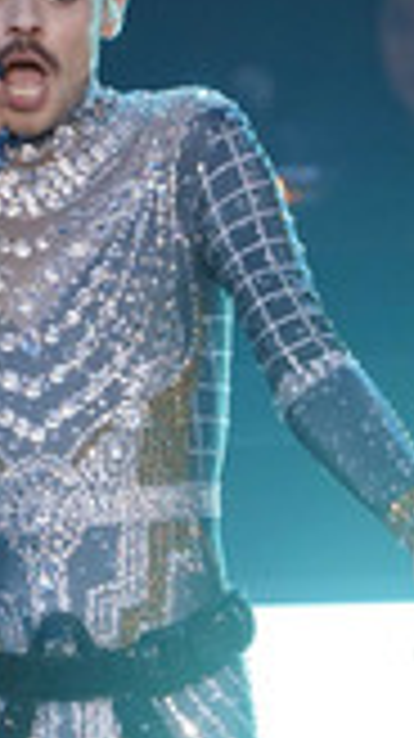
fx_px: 23624
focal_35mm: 1208
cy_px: 513
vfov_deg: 1.8
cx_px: 137
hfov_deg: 1.0
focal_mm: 419
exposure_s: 1/160
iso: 5000
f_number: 6.3
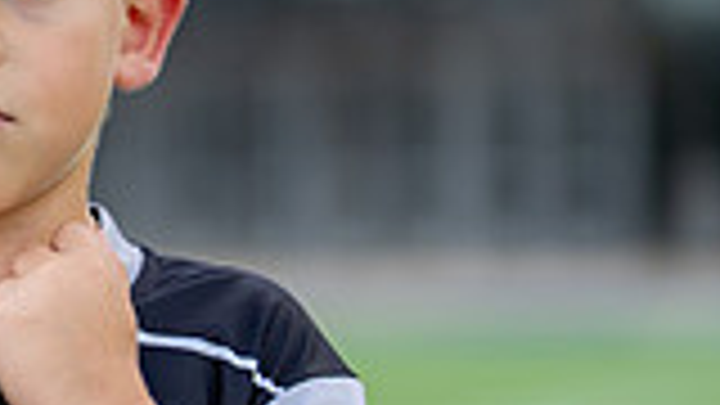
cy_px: 228
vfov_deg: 5.3
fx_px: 4391
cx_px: 8
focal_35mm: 230
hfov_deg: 9.3
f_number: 1.2
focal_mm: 50
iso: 100
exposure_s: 1/2000
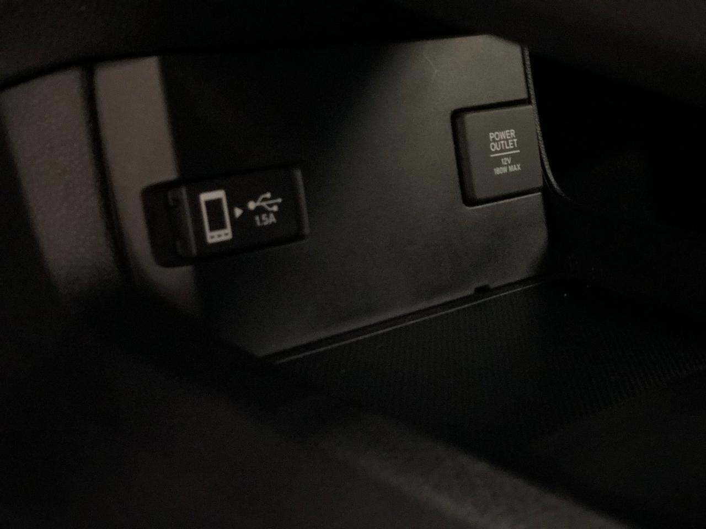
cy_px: 264
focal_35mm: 52
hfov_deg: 36.8
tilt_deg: -16.9
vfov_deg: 28.0
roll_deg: -1.7
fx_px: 1061
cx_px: 353
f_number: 2.4
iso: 250
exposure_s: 1/8
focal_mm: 6
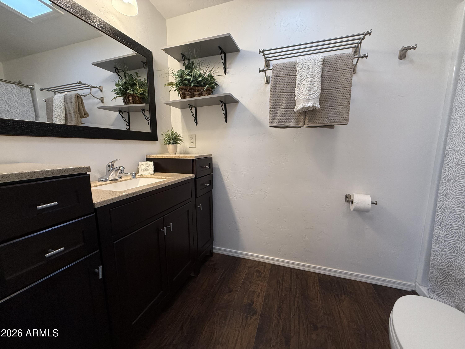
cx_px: 232
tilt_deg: -8.4
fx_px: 188
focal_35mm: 14
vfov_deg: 85.7
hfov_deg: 102.1
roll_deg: +0.5
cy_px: 174
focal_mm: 2.22
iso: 200
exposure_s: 1/120
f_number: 2.2
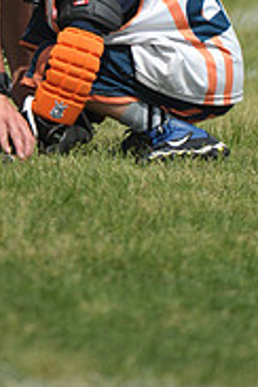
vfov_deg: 1.6
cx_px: -25
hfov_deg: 1.1
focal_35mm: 1270
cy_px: -216
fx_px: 13651
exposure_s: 1/5000
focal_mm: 400
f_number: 4
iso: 640
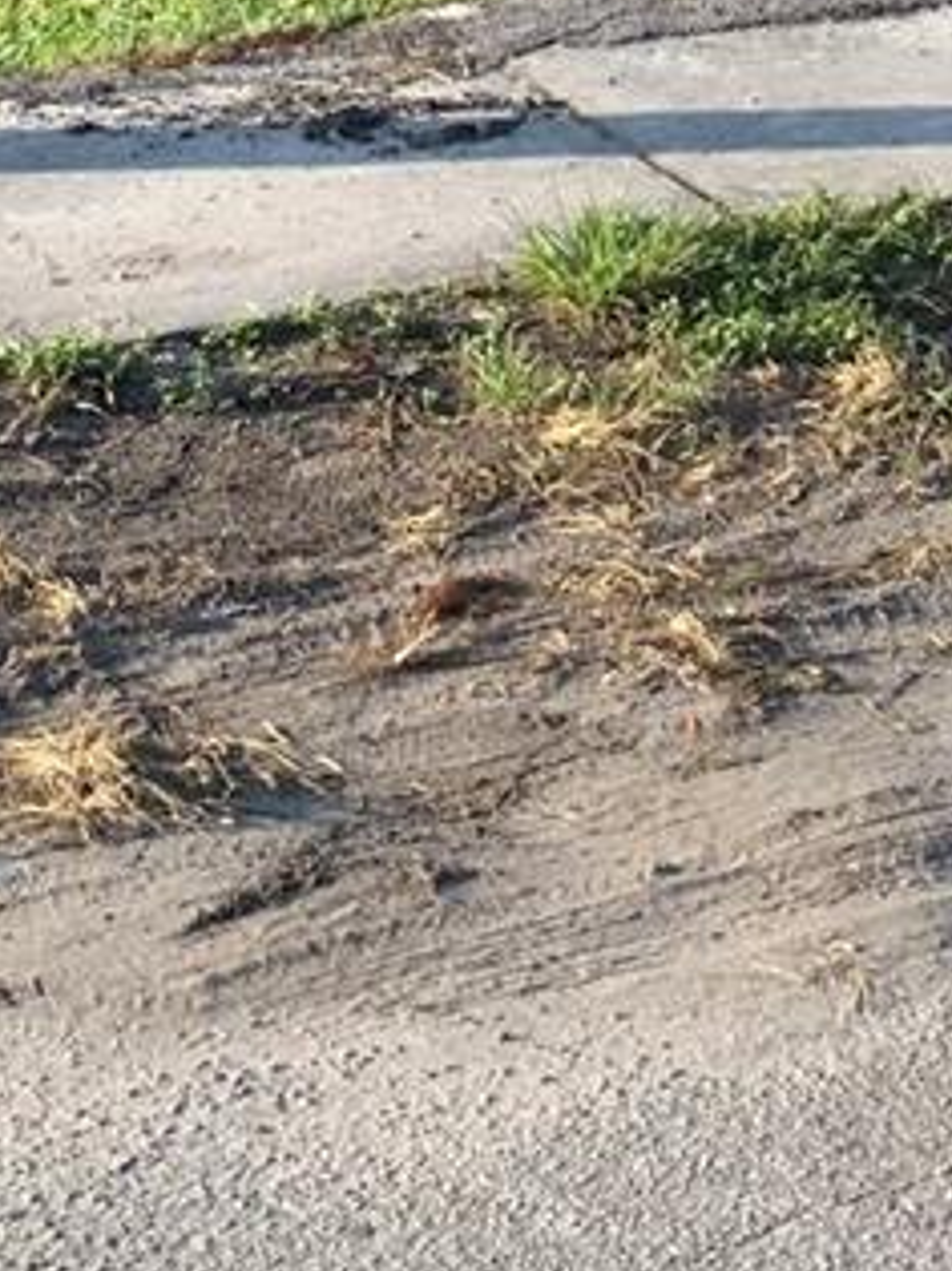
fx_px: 3633
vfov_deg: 17.4
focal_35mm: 99
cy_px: -742
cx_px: 964
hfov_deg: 14.7
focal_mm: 4.25
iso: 25
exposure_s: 1/490
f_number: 1.8
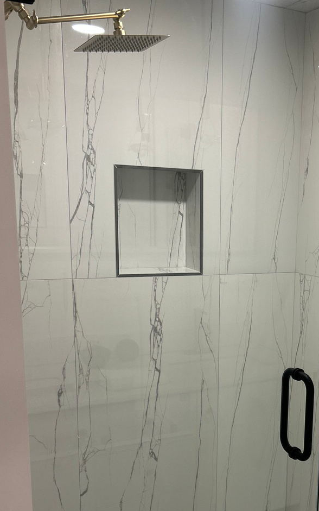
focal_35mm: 45
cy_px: 347
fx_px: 626
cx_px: 270
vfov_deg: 43.6
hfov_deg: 27.8
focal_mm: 5.7
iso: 64
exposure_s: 1/60
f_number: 1.5
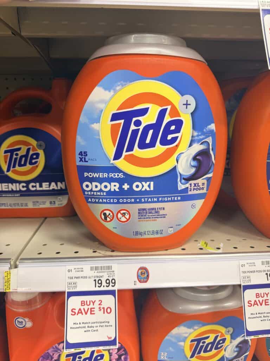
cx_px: 135
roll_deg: -0.3
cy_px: 180
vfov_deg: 71.6
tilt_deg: -14.7
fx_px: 250
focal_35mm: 24
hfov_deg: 56.8
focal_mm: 6.76
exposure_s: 1/62
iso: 100
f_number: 1.78
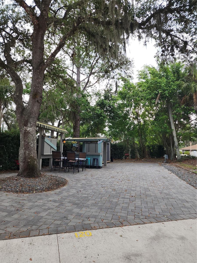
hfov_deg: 58.9
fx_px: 175
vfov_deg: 73.9
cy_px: 132
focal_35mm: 23
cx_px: 98
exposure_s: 1/199
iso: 12
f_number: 1.8
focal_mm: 6.4
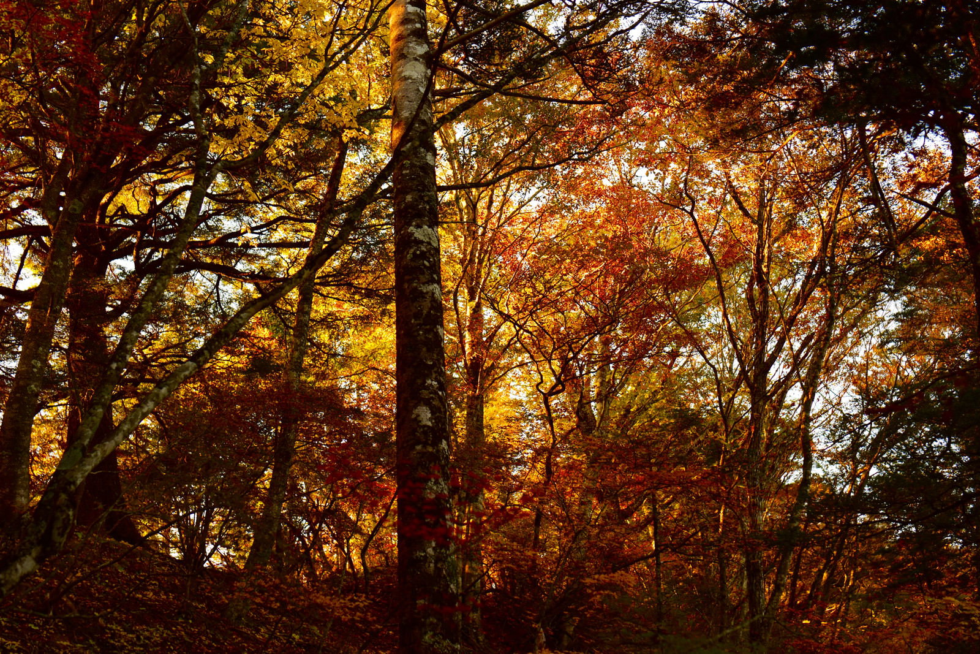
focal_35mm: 45
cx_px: 490
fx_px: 1225
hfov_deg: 43.6
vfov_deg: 29.9
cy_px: 327
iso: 160
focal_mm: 45
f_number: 2.8
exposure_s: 1/100
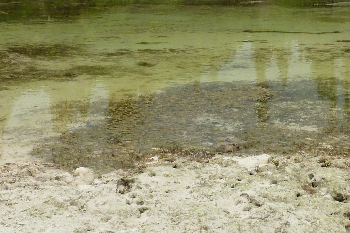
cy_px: -58
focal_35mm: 61
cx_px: 248
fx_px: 593
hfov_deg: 32.4
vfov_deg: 20.6
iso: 80
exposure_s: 1/100
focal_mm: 4.1
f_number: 3.5
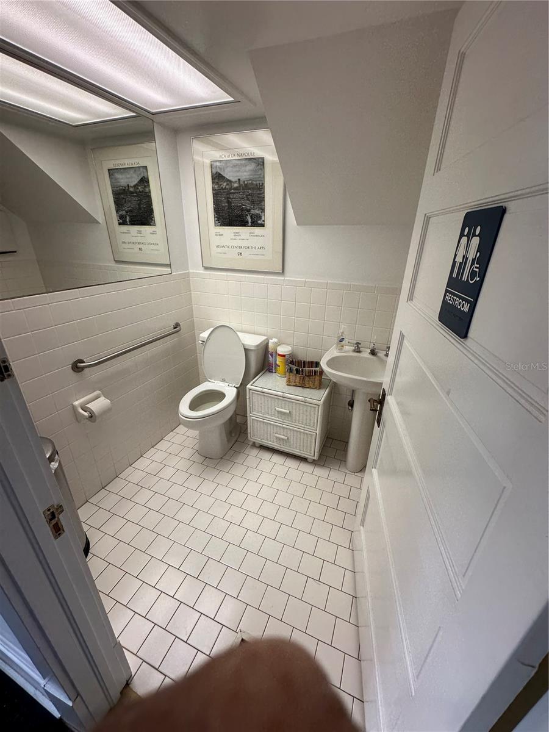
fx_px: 296
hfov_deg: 85.7
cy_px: 366
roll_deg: -1.6
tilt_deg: -25.1
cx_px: 274
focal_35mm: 14
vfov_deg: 102.1
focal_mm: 2.22
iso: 50
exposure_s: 1/120
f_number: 2.2
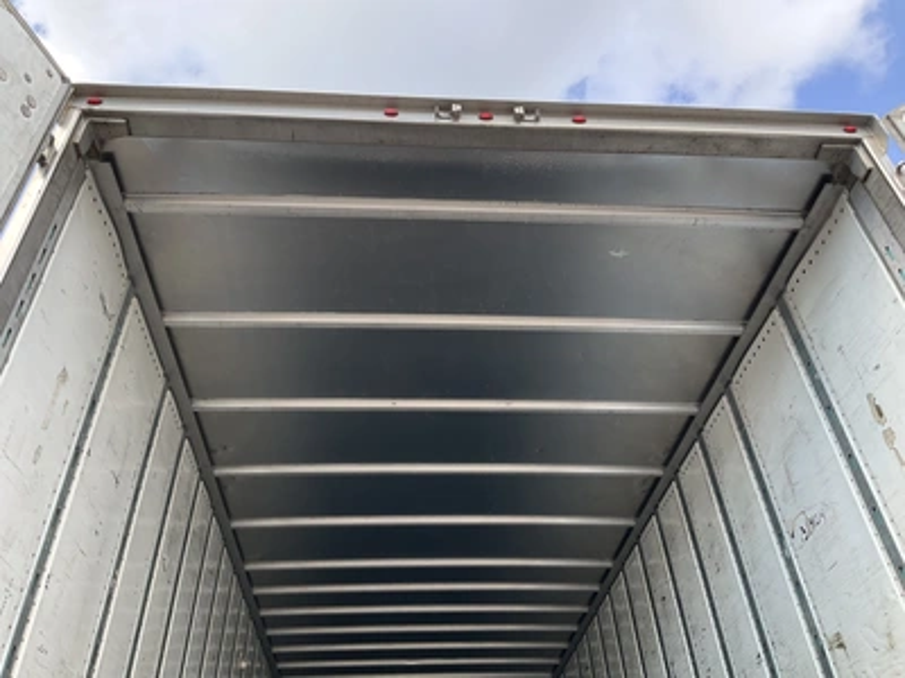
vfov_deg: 48.2
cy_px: 339
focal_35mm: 29
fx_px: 758
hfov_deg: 61.7
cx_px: 452
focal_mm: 3
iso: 25
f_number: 1.8
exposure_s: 1/176
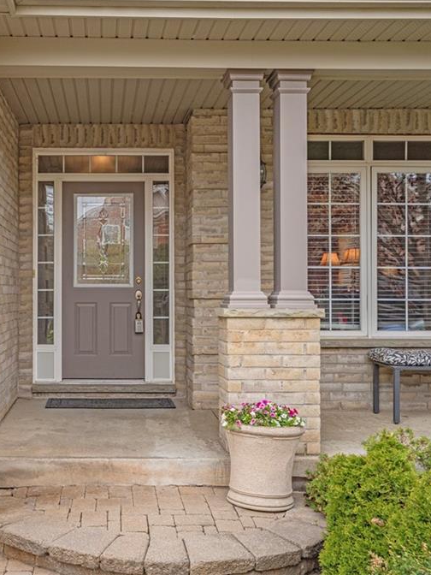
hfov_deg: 34.3
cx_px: 101
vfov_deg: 45.8
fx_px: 681
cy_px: 284
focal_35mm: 41
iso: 250
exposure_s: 1/200
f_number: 9
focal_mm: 28
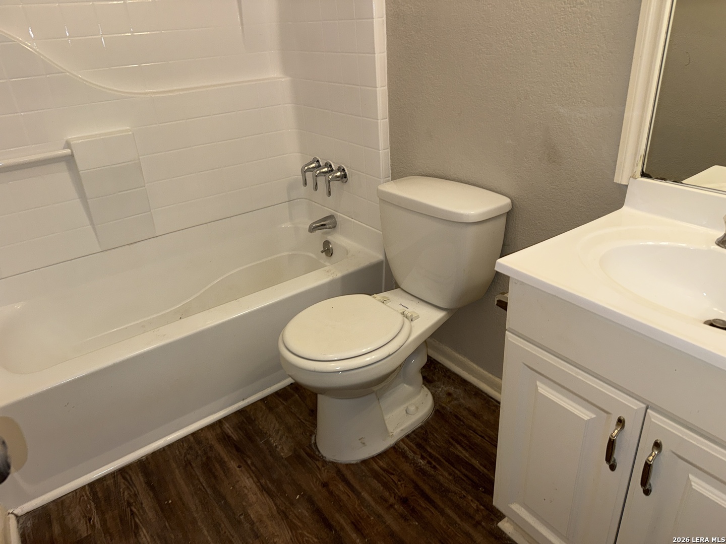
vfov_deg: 56.8
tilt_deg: -24.3
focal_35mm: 24
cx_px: 363
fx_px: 503
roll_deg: +4.0
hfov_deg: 71.6
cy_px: 272
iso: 50
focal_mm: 6.76
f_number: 1.78
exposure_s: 1/121
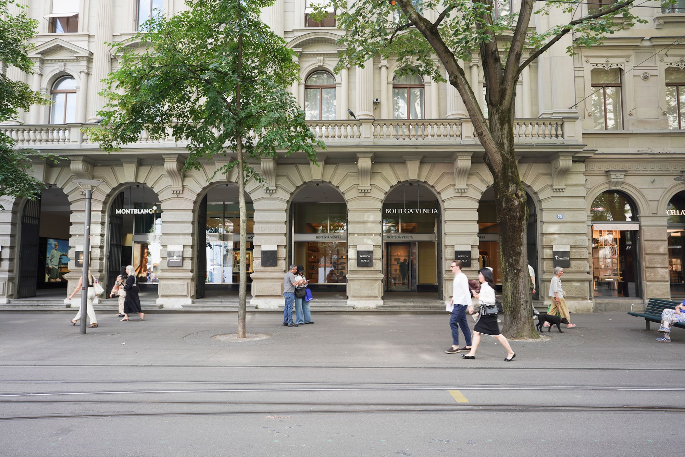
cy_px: 228
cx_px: 342
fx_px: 457
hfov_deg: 73.7
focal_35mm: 24
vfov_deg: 53.1
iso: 100
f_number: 4
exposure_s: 1/100
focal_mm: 24
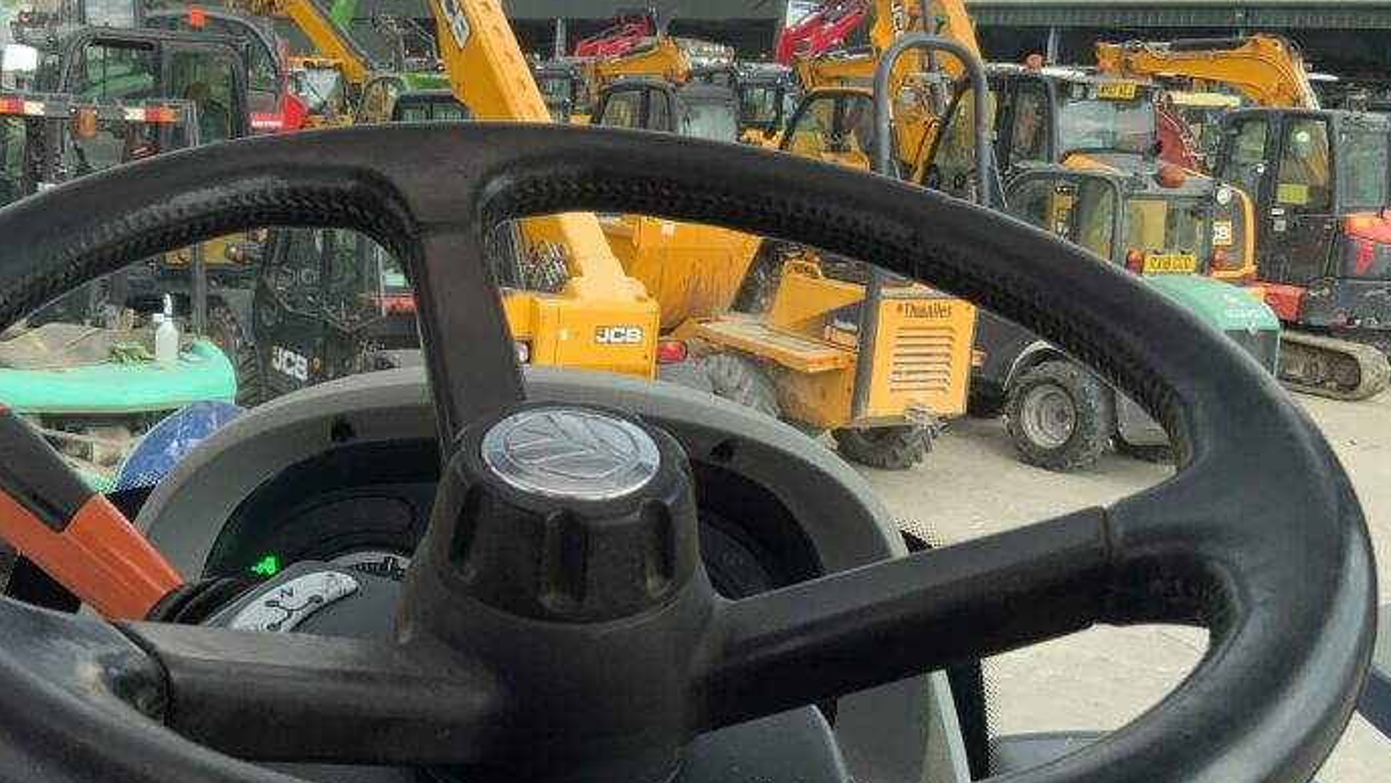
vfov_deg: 25.4
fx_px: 1734
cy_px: 340
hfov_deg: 43.5
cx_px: 548
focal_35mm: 47
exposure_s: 1/391
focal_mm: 3
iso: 16
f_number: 1.8
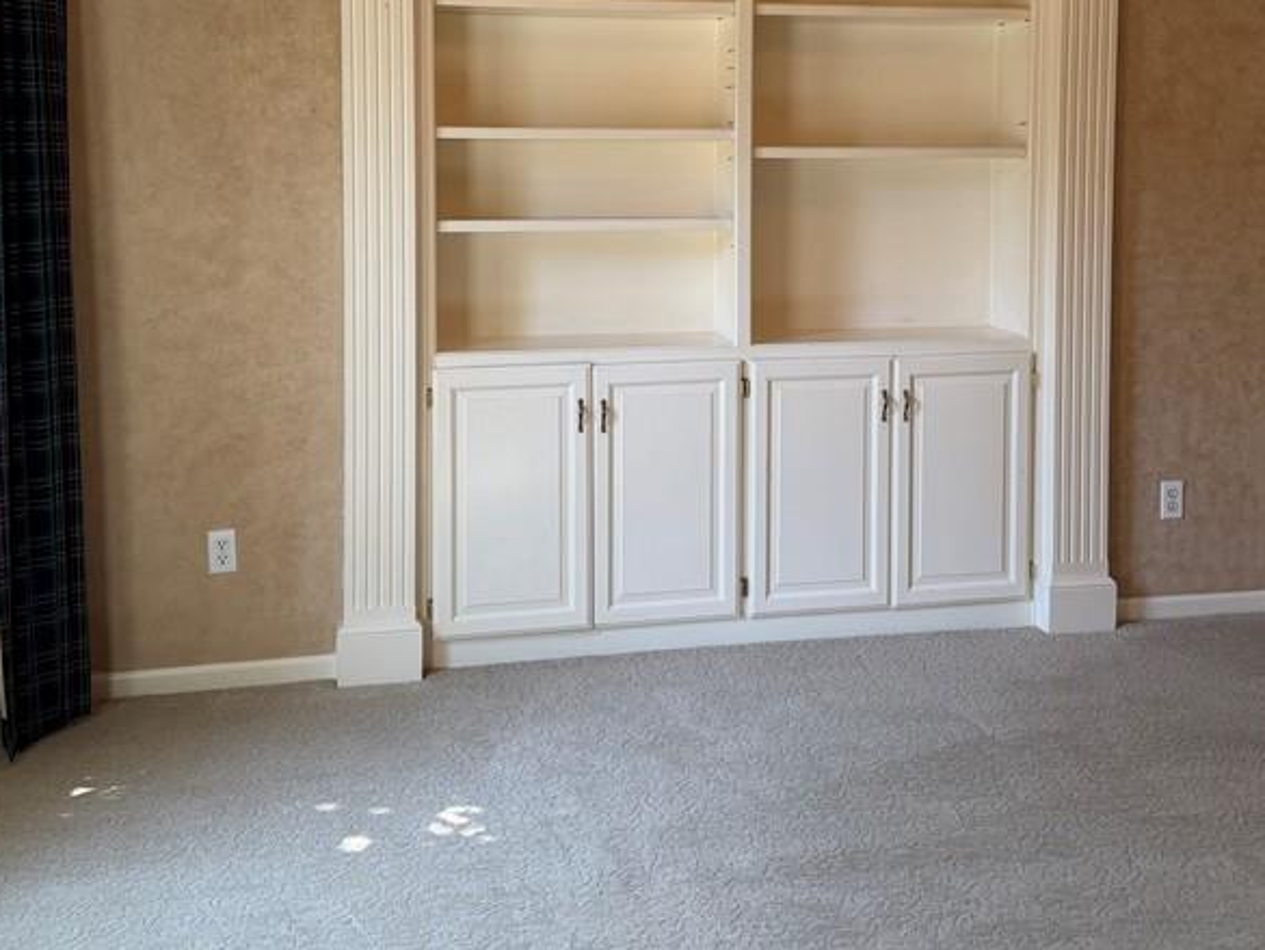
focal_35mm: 42
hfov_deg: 44.7
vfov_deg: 33.6
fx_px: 1535
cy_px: 225
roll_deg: -0.3
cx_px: 696
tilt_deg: -3.0
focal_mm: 6.76
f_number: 1.78
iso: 80
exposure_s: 1/120
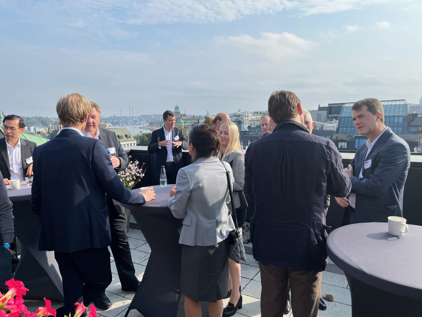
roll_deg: +2.0
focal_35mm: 26
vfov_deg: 53.0
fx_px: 317
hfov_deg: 67.3
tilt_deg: -8.1
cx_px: 211
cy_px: 158
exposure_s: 1/3521
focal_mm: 5.1
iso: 50
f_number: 1.6
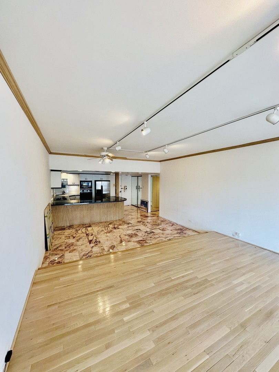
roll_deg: +0.3
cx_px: 140
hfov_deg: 85.7
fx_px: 150
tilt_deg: +0.2
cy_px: 186
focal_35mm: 14
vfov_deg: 102.1
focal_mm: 2.22
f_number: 2.2
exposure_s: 1/120
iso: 160
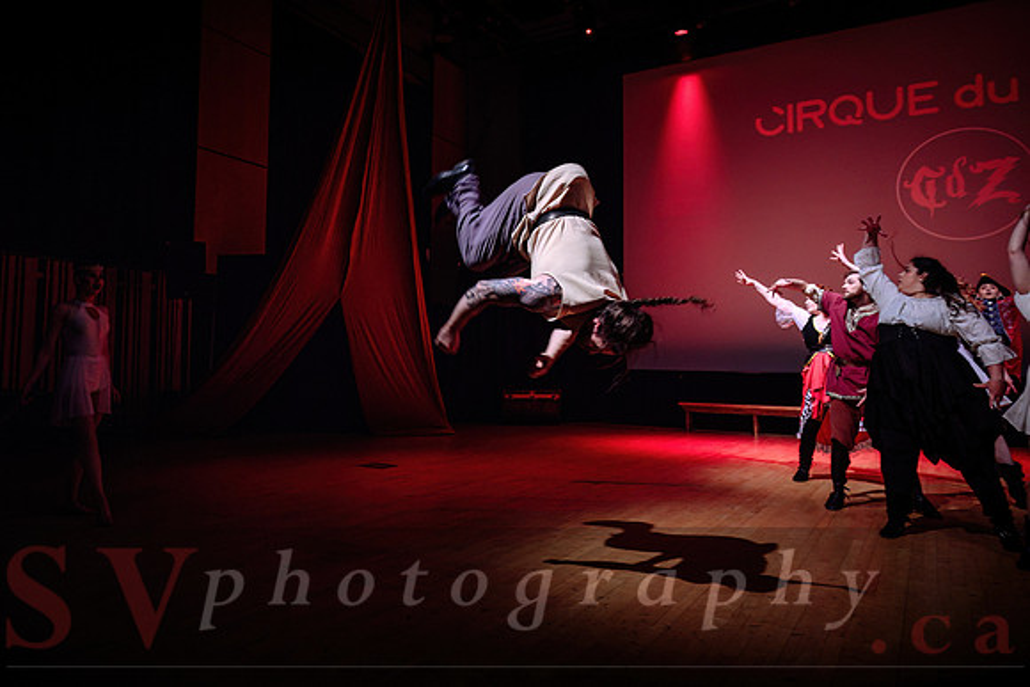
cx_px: 467
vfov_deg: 49.1
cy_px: 311
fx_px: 751
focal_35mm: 26
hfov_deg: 68.7
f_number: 2.8
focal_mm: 24
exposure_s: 1/250
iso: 1600
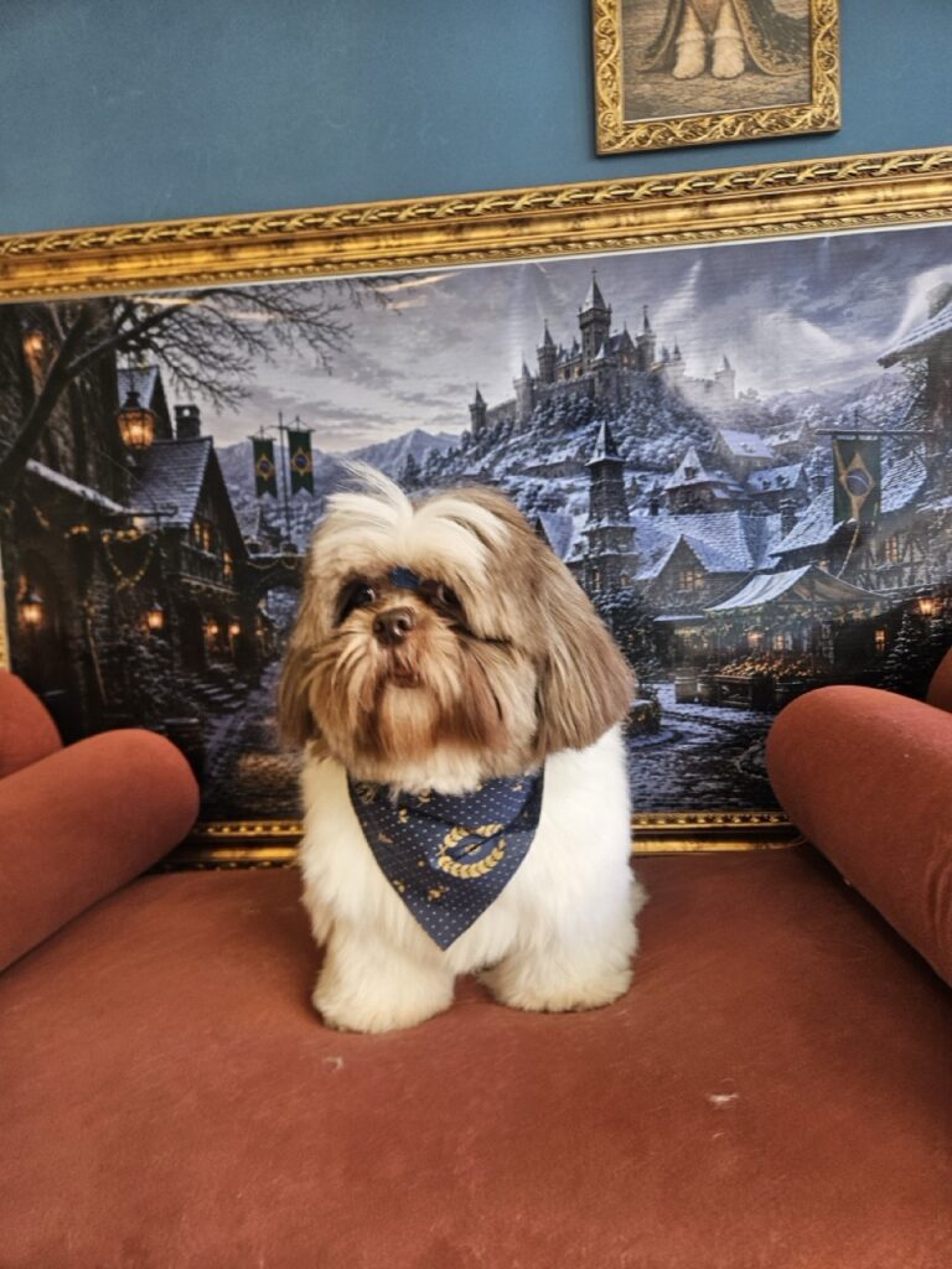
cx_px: 476
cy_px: 634
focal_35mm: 23
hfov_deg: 58.9
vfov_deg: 73.9
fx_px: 843
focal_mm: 5.4
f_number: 1.8
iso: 125
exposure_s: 1/120
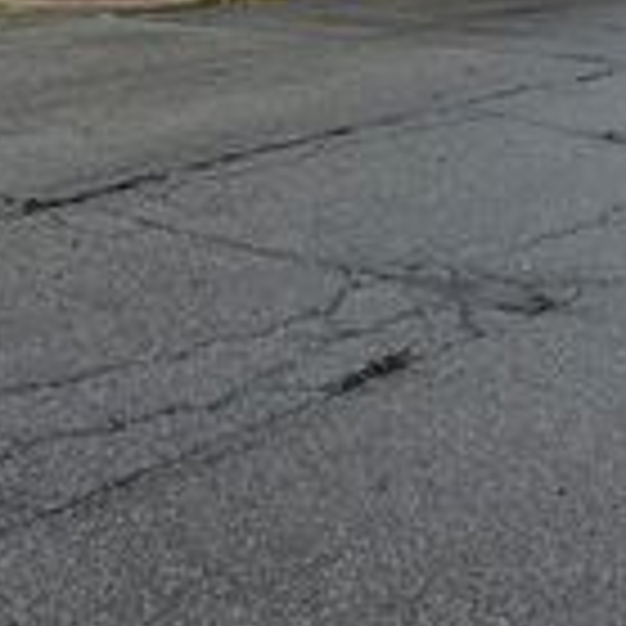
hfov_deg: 23.0
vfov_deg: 21.5
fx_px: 1494
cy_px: -182
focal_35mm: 73
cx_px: 45
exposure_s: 1/3309
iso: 80
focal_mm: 6.3
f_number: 1.7
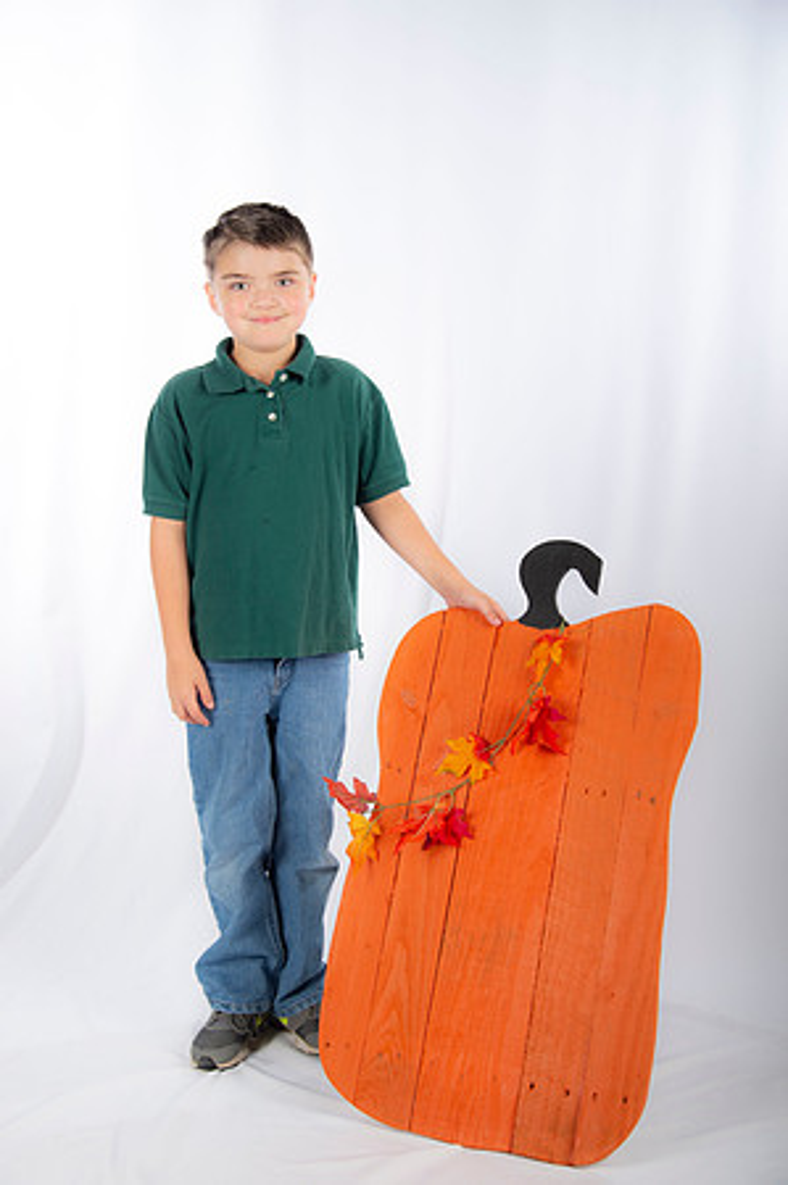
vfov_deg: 42.8
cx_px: 394
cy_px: 592
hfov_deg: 29.2
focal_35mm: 46
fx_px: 1514
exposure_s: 1/200
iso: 100
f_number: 5.6
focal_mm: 46
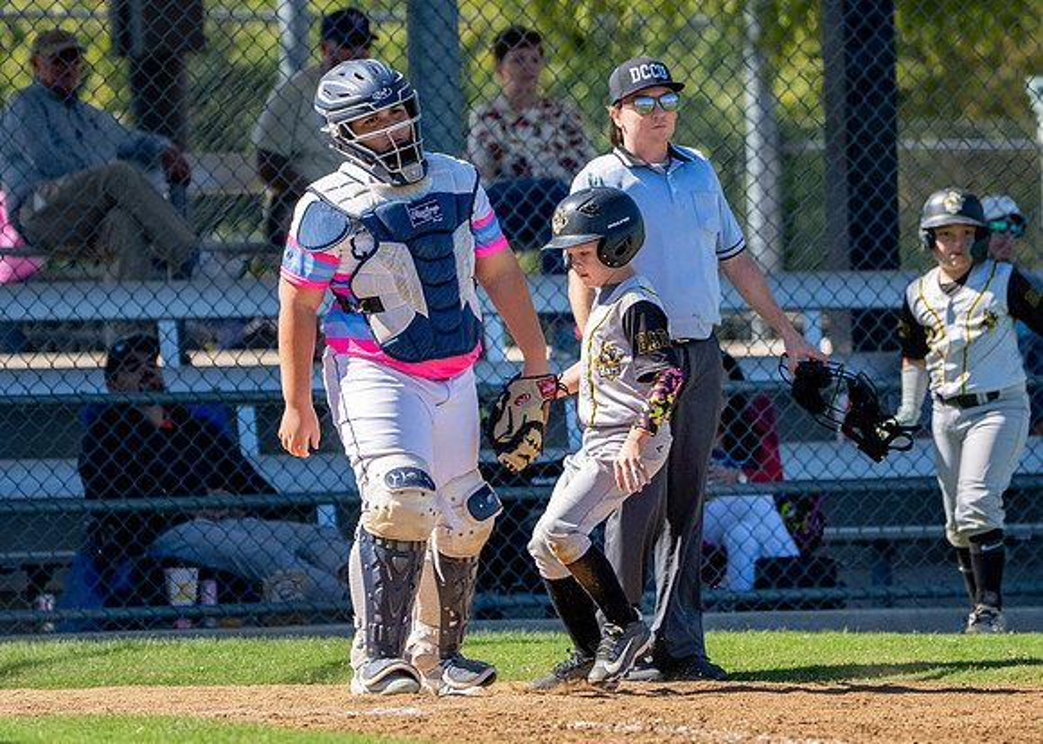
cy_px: 447
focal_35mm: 426
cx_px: 684
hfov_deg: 4.7
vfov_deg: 3.4
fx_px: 12613
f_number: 5.6
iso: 1000
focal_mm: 268
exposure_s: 1/4000
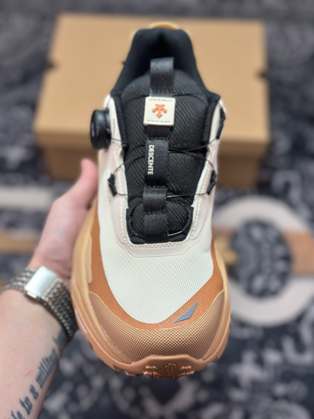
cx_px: 157
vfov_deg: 39.7
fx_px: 581
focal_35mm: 48
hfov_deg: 30.3
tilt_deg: -58.2
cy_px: 210
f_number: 1.78
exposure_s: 1/919
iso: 80
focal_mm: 6.86
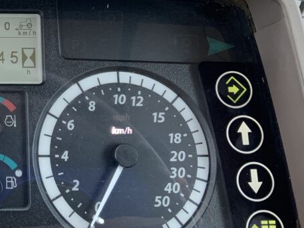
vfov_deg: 22.3
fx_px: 571
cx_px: -31
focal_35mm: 65
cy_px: 46
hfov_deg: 27.3
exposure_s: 1/153
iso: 32
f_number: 1.8
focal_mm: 3
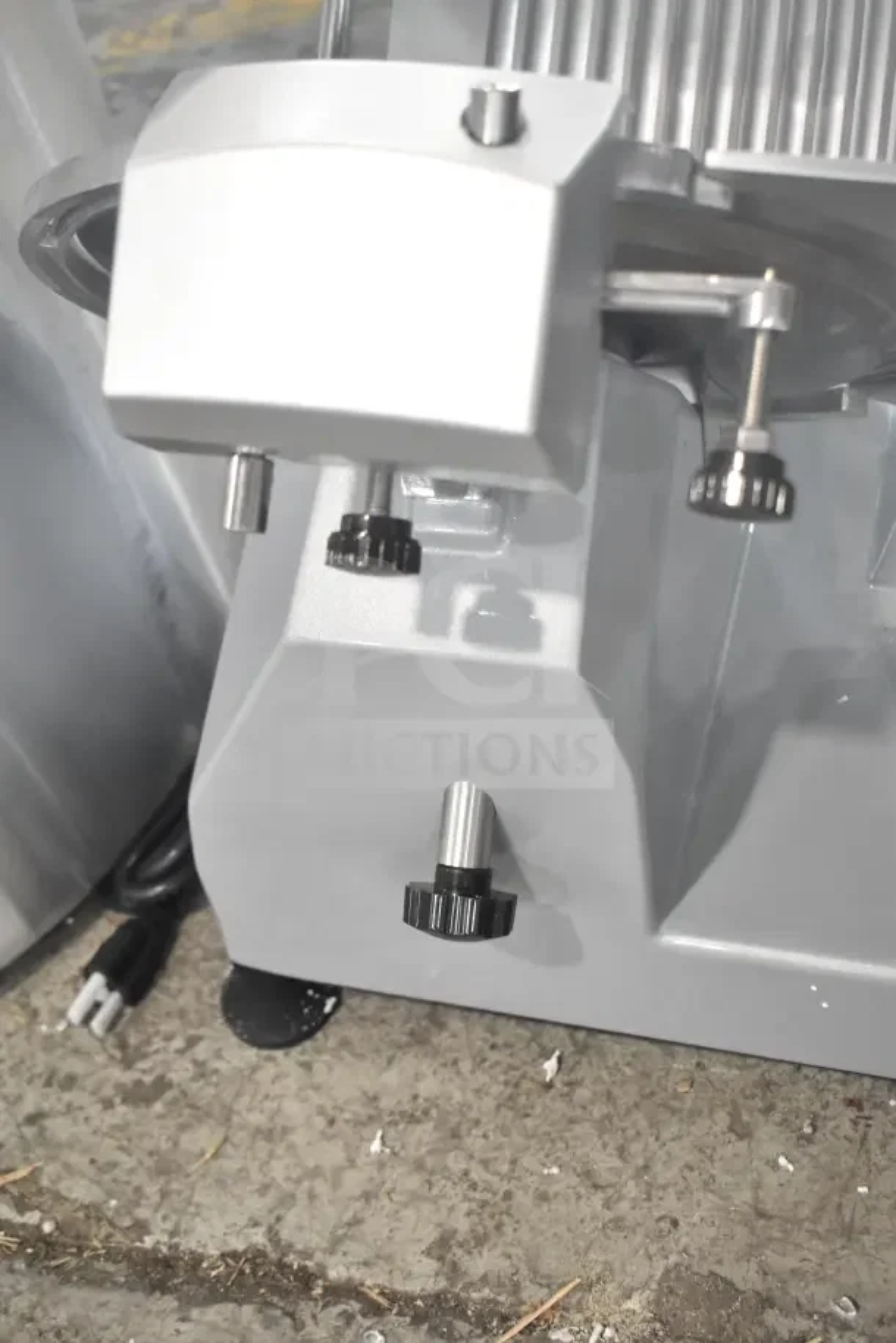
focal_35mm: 44
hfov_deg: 30.9
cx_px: 448
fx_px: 1623
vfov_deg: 44.9
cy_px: 672
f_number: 4.5
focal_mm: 29
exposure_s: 1/80
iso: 1600
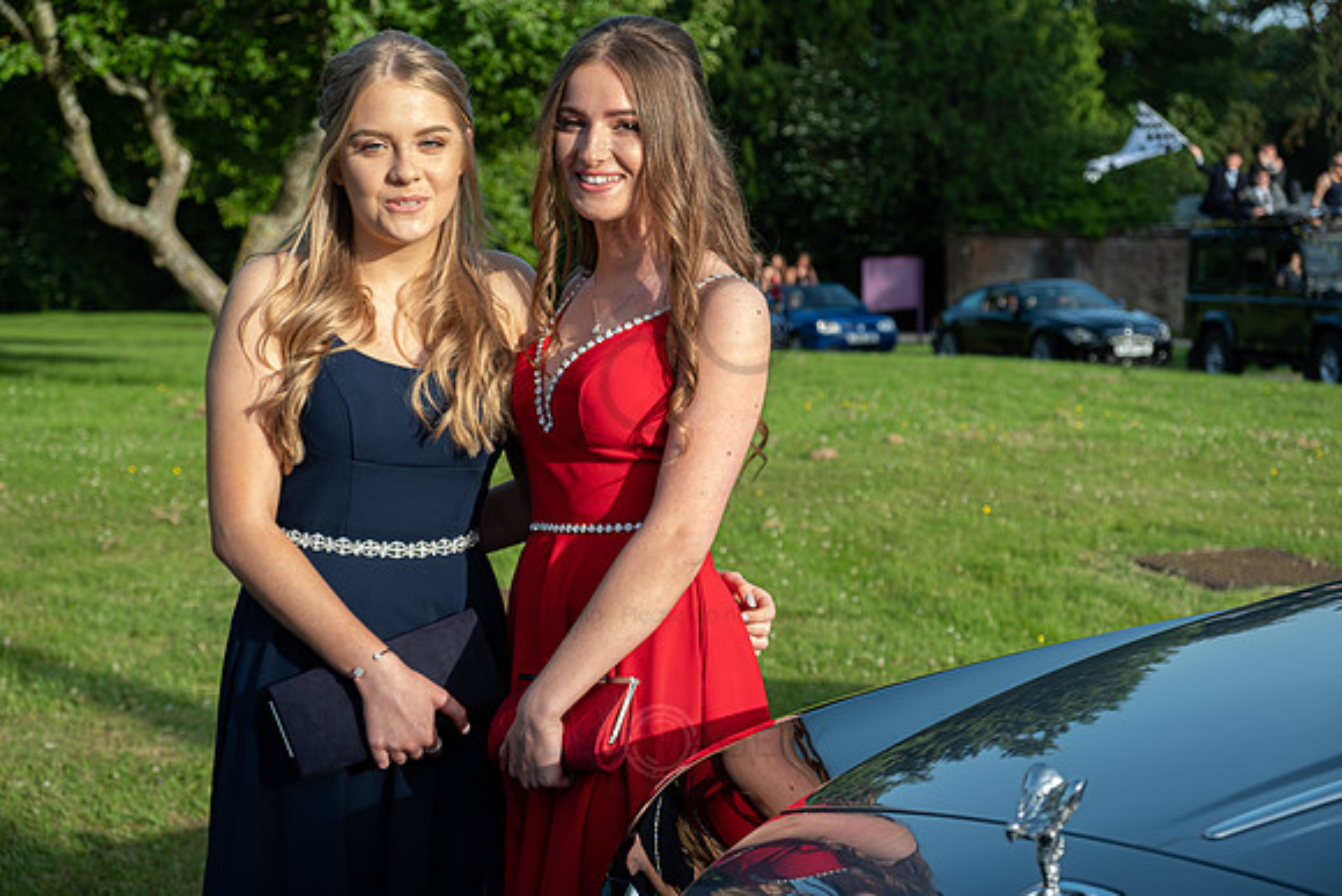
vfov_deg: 19.7
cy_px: 448
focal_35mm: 69
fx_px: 2573
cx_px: 671
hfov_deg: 29.2
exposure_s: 1/250
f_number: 5
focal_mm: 46.3
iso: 100
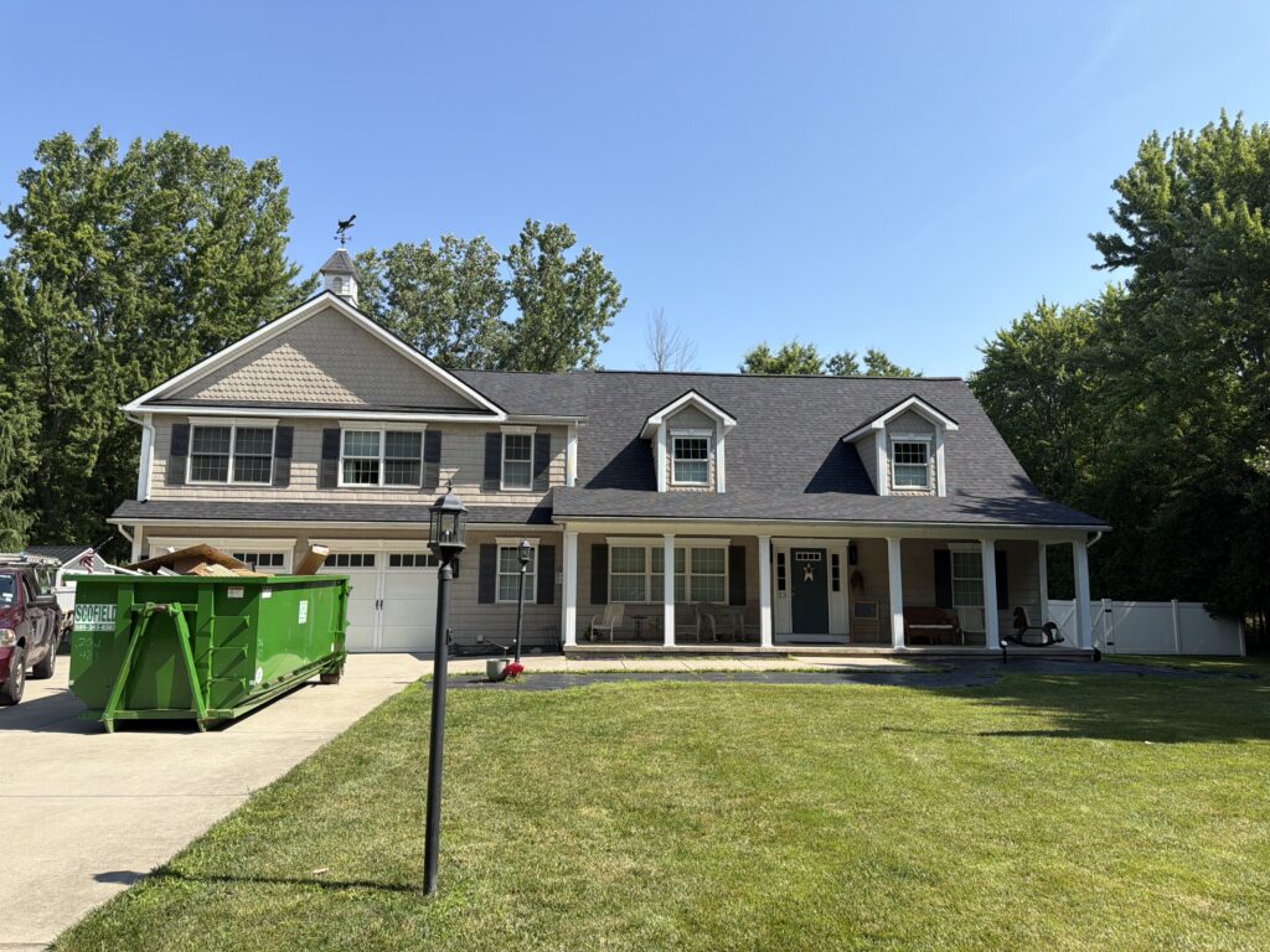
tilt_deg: +7.9
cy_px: 476
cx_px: 635
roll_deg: +0.0
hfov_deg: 71.6
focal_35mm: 24
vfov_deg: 56.8
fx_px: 881
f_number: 1.78
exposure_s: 1/3279
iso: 80
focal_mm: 6.76
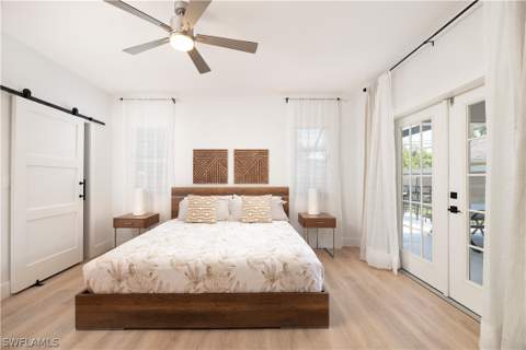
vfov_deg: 81.2
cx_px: 263
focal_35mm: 14
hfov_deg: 104.3
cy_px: 175
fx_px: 205
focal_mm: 14
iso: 250
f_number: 8
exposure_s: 1/4
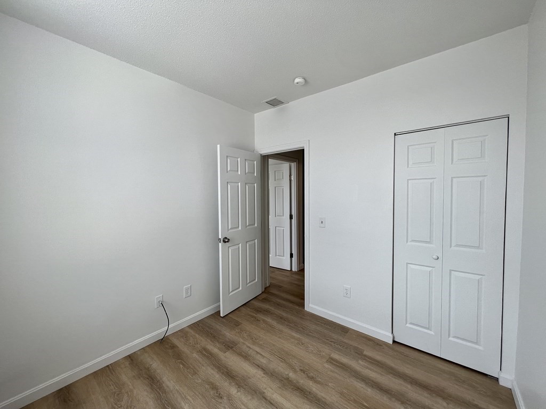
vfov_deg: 89.9
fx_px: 205
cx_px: 273
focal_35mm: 13
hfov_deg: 106.2
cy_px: 204
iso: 32
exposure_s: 1/142
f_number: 1.8
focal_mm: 1.57
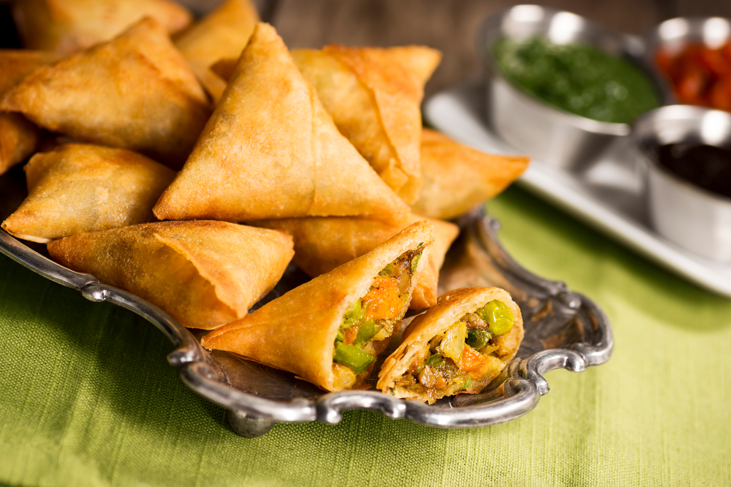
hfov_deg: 15.2
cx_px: 366
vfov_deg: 10.2
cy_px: 244
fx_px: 2741
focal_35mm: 135
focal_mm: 90
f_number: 4
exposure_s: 1
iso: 100
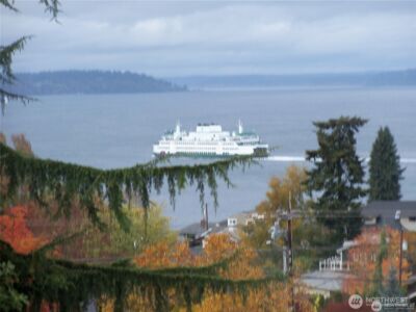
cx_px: 208
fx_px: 2079
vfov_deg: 8.6
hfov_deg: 11.4
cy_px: 156
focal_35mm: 173
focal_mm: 30.5
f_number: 4.3
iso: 80
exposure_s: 1/125
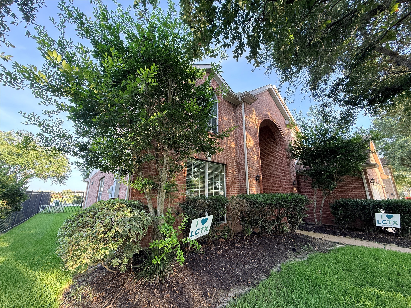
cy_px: 154
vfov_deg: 85.7
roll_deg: -0.3
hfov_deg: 102.1
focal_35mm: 14
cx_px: 206
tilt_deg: +15.6
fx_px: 166
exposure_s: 1/99
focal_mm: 2.22
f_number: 2.2
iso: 125
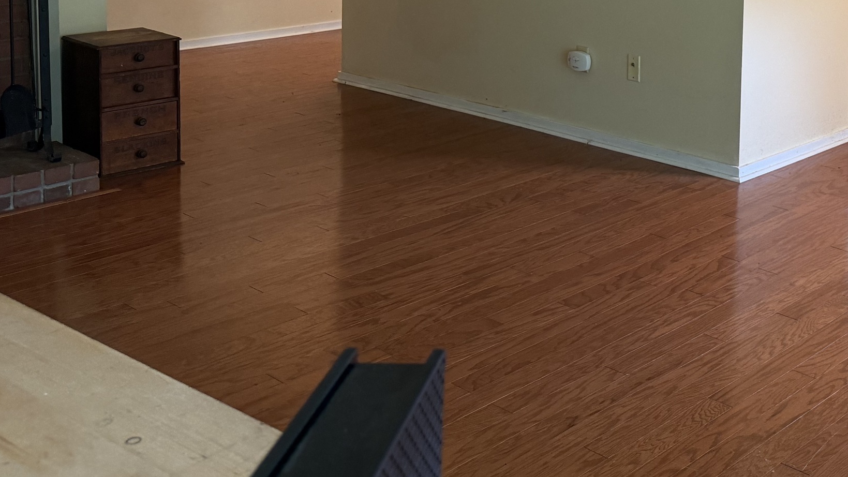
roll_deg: -0.9
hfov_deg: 38.8
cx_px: 782
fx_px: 1102
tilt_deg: -4.2
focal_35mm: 49
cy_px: -93
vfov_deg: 22.5
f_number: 1.78
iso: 250
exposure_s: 1/60
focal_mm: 6.76
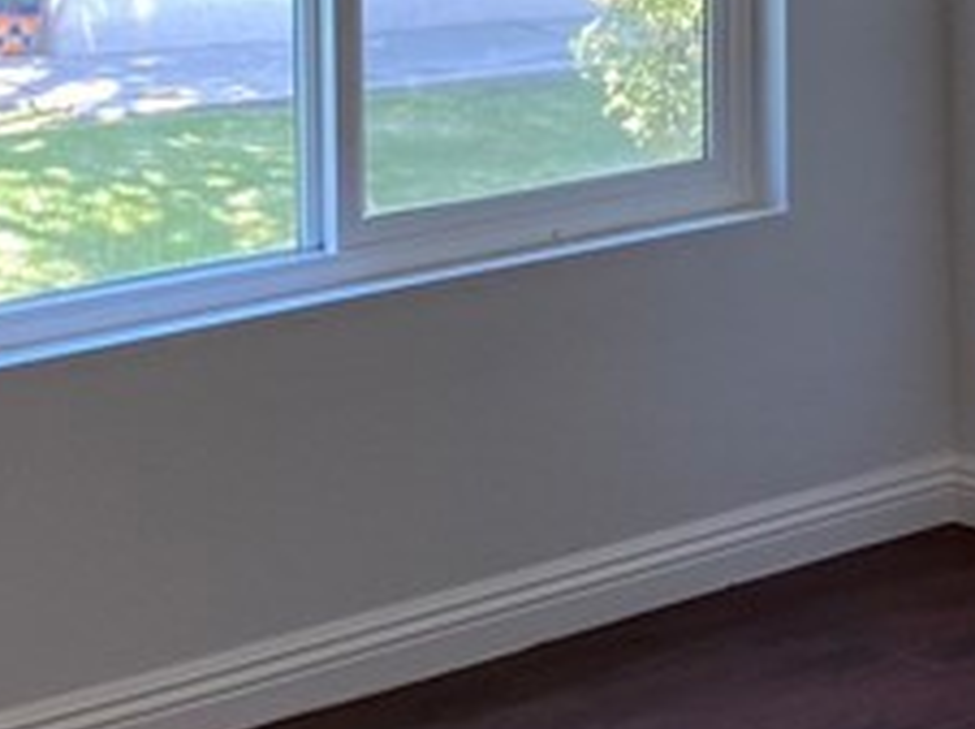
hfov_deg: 16.6
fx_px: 3320
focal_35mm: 118
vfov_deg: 12.2
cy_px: -216
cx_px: 759
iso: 80
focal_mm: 4.25
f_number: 1.8
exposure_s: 1/60
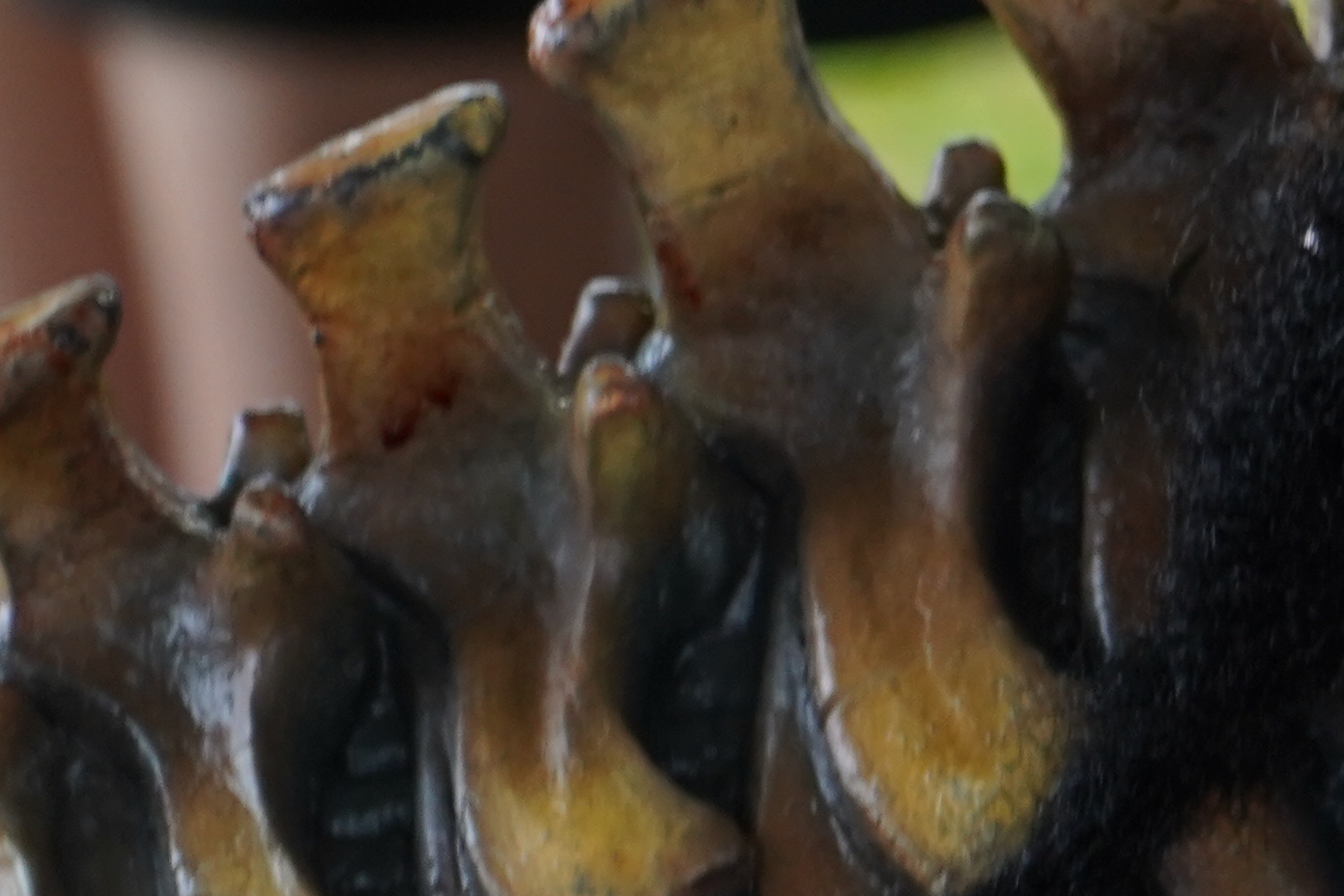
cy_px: 407
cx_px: 2710
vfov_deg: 3.0
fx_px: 16909
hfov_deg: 4.5
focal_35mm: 453
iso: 800
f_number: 4
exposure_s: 1/125
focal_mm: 105
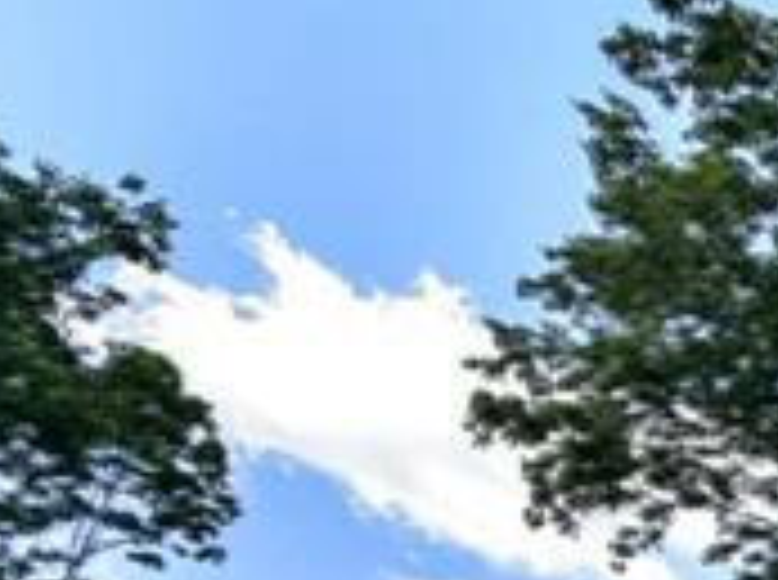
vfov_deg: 11.9
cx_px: 1961
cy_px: 1450
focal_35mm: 97
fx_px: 2176
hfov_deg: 13.5
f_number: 6.3
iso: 1250
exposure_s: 1/2000
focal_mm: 17
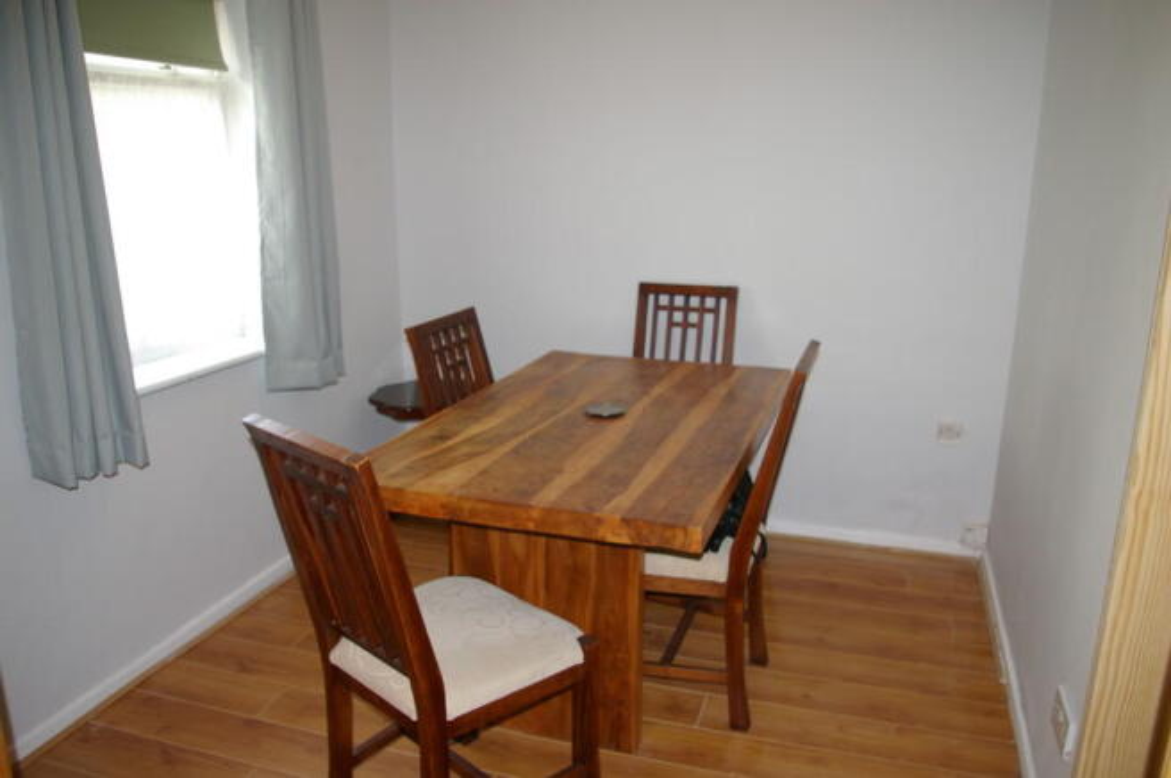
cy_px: 389
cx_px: 586
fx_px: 877
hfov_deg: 67.4
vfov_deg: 47.8
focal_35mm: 27
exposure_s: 1/30
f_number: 3.5
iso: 200
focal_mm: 18
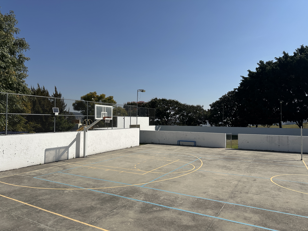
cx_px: 154
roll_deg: -0.5
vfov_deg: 56.8
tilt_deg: +1.8
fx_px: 214
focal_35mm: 24
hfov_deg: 71.6
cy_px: 116
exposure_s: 1/9709
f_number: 1.78
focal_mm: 6.86
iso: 80
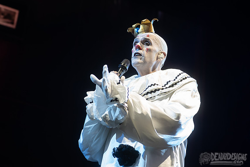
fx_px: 625
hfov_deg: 22.6
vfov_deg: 15.2
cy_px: 74
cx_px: 139
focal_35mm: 90
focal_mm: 80
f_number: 5
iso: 640
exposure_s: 1/250
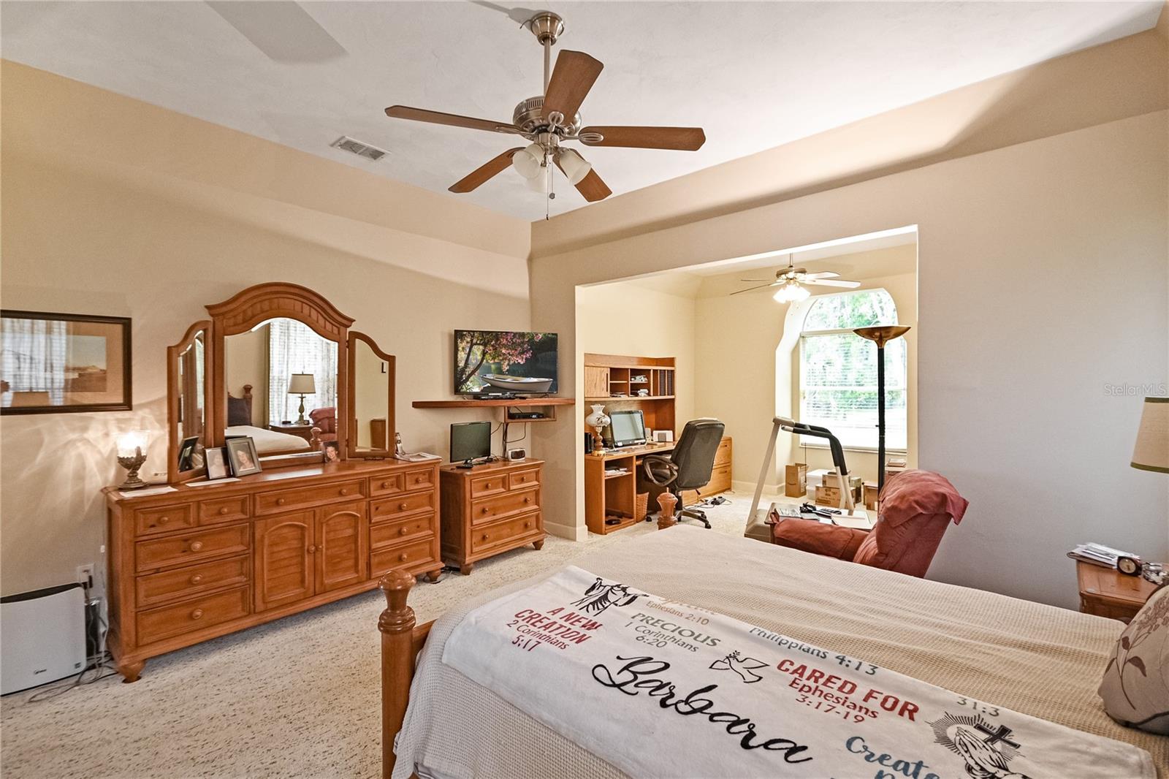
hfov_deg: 100.4
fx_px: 487
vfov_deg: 77.3
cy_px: 390
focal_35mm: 15
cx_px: 584
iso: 1000
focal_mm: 10
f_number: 4
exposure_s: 1/60
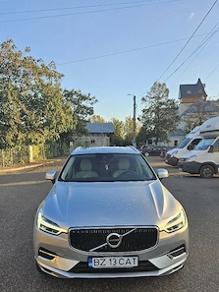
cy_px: 186
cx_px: 103
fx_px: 261
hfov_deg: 45.5
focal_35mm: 31
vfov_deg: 57.5
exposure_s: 1/500
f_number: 1.8
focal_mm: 5.4
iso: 40
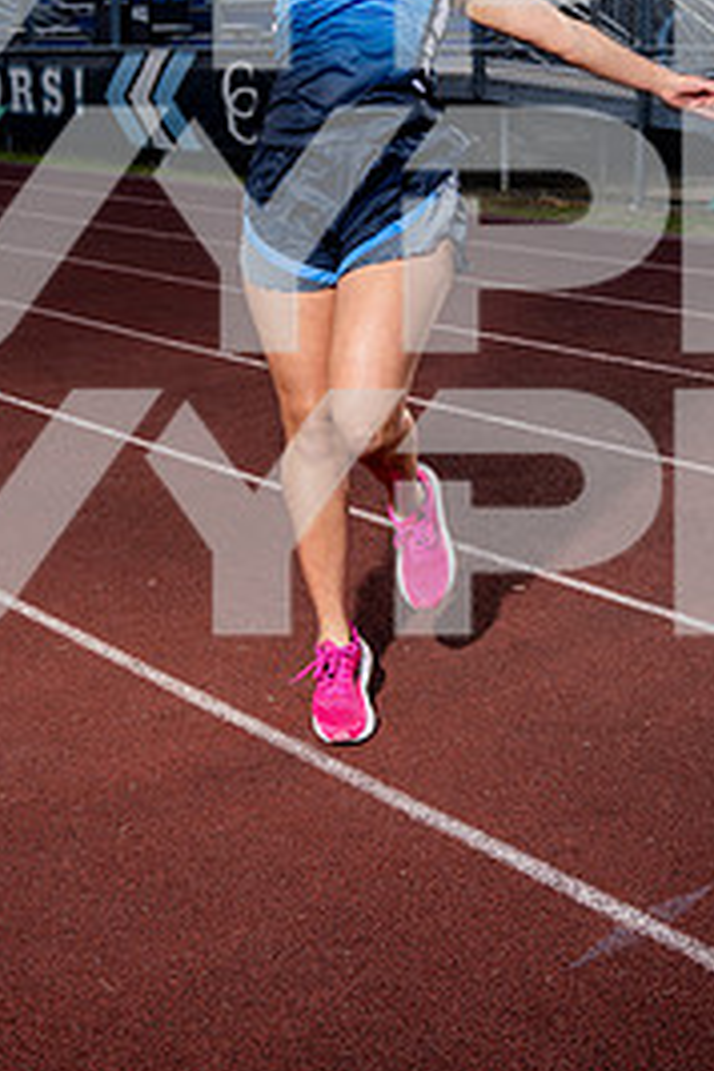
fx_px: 1606
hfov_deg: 25.1
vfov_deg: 35.8
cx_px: 357
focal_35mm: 54
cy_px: 233
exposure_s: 1/250
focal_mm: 32
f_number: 4
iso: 100
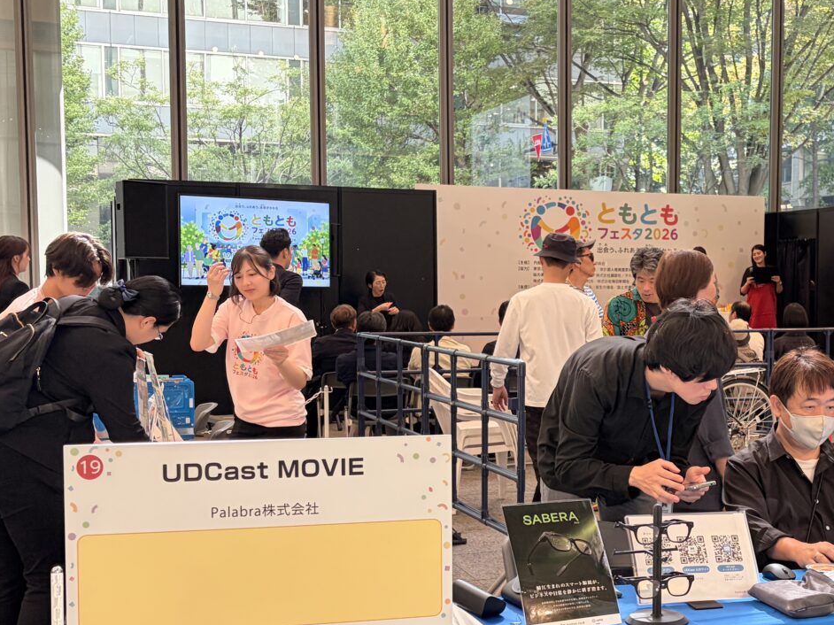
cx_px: 622
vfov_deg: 27.5
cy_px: 371
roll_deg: +0.3
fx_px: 1277
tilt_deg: -3.2
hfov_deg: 35.4
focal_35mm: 53
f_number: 1.6
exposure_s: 1/165
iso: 100
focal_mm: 5.96
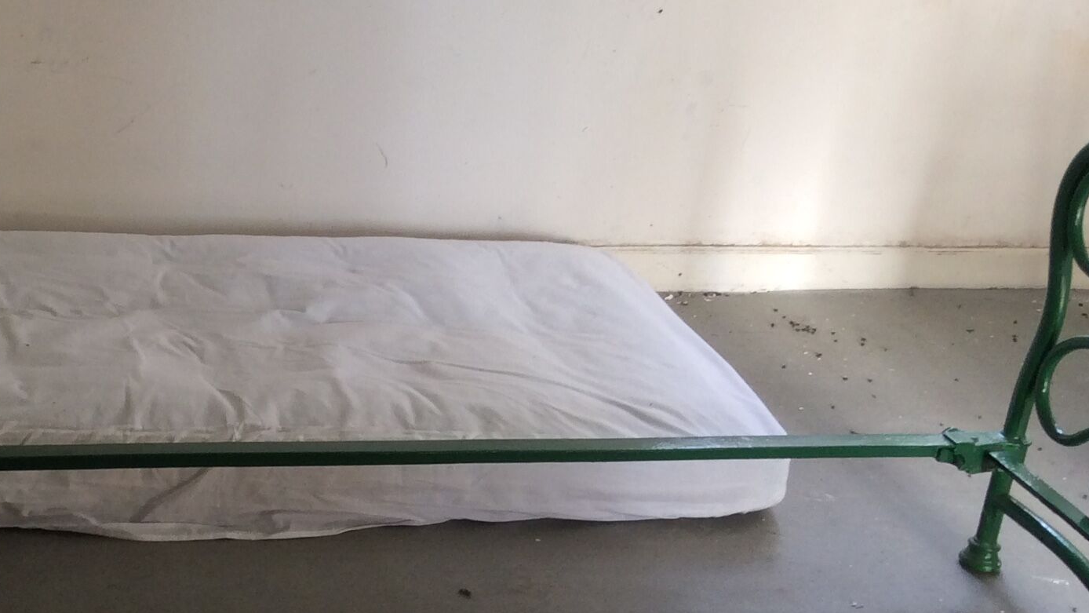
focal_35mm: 65
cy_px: 370
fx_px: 1877
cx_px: 139
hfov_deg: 31.1
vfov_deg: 18.5
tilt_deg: -23.5
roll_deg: -1.7
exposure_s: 1/50
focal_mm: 3.3
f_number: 2.4
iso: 40
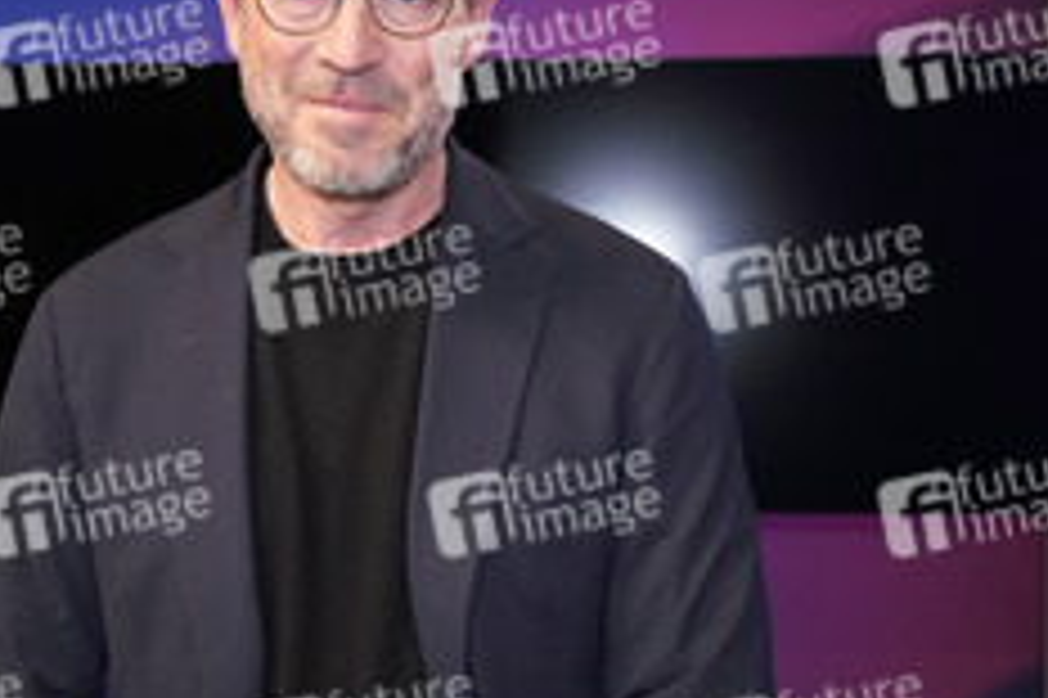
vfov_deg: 22.6
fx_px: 1745
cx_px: 425
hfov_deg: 33.3
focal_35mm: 60
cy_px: 392
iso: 2000
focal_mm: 31
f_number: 5
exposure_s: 1/125
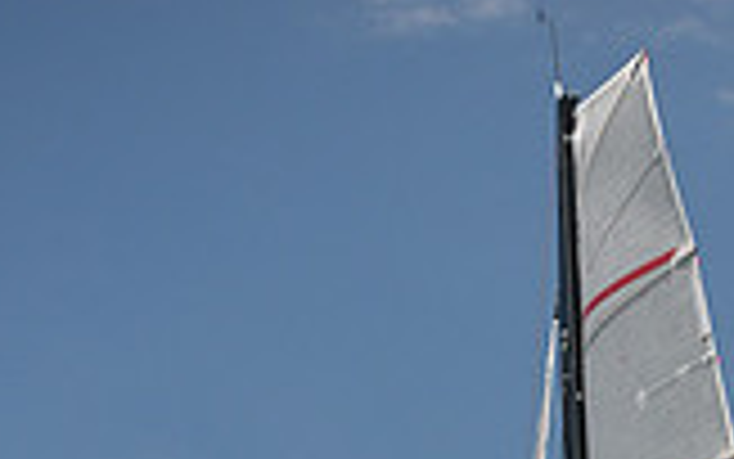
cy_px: 1296
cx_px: 754
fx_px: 5083
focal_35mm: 254
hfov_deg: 8.2
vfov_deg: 5.0
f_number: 4.5
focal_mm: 70
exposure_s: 1/1250
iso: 320
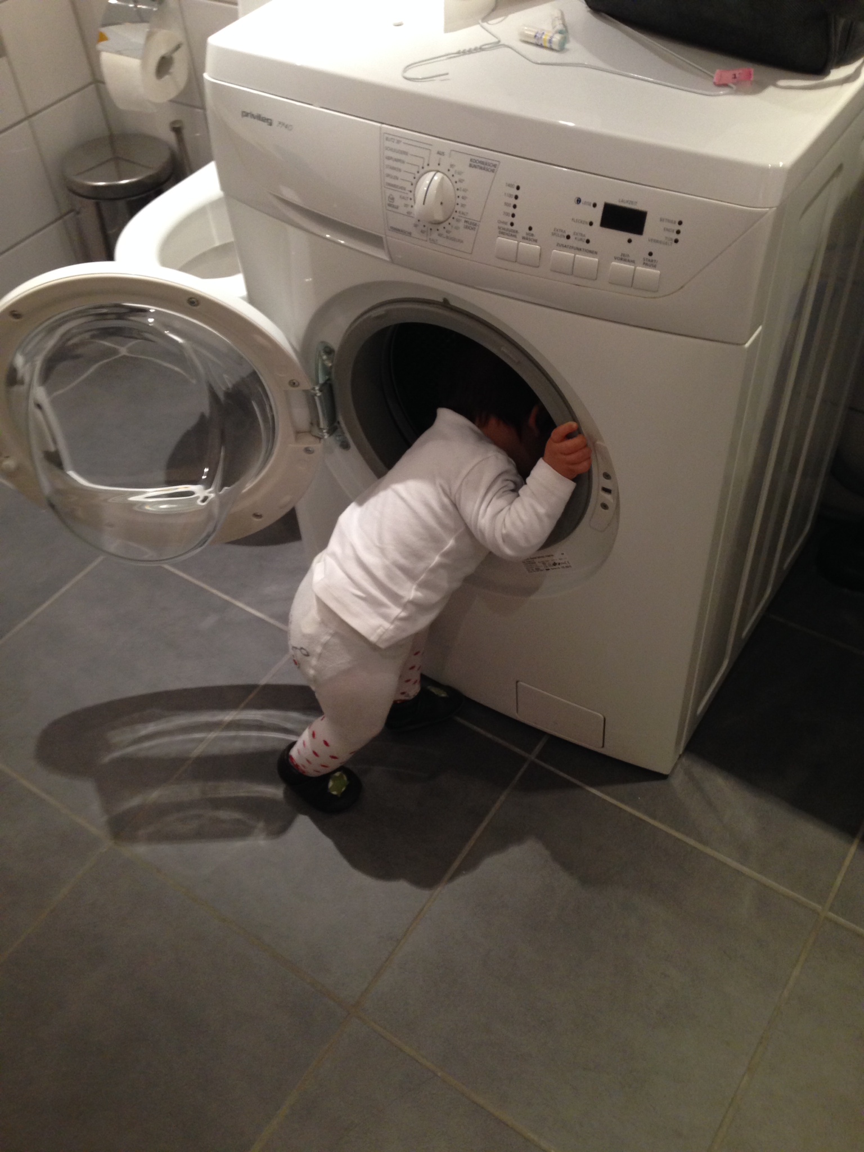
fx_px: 1098
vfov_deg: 55.4
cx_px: 432
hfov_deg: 42.9
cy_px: 576
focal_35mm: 33
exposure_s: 1/20
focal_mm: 4.12
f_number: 2.4
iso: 160
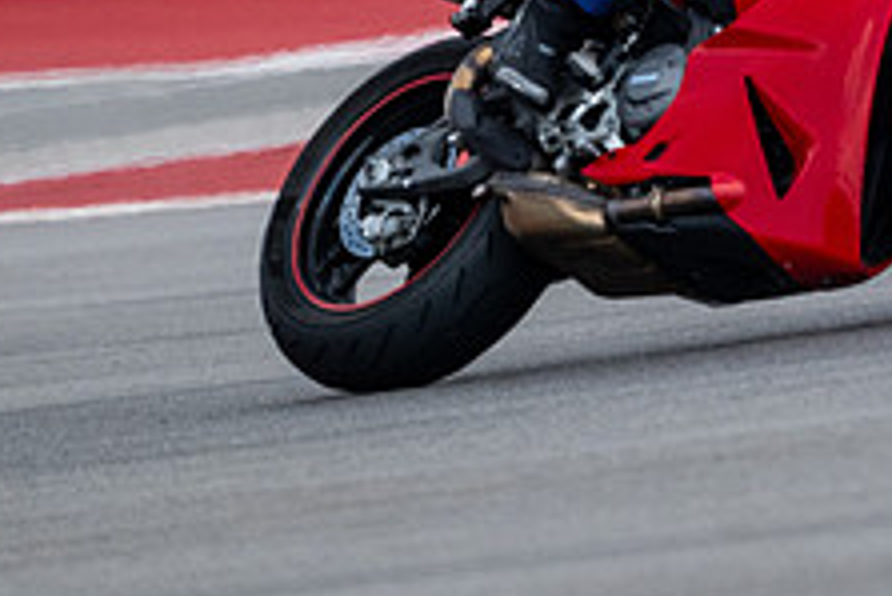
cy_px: -78
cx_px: 524
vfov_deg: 0.7
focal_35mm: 1950
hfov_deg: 1.1
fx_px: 48346
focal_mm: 500
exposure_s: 1/4000
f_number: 5.6
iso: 1250
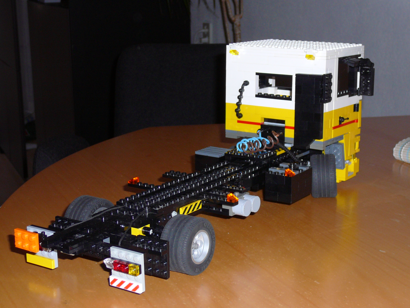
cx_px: 205
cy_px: 154
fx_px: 770
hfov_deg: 29.8
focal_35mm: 65
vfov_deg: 22.6
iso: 100
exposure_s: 1/30
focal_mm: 9.7
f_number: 3.6
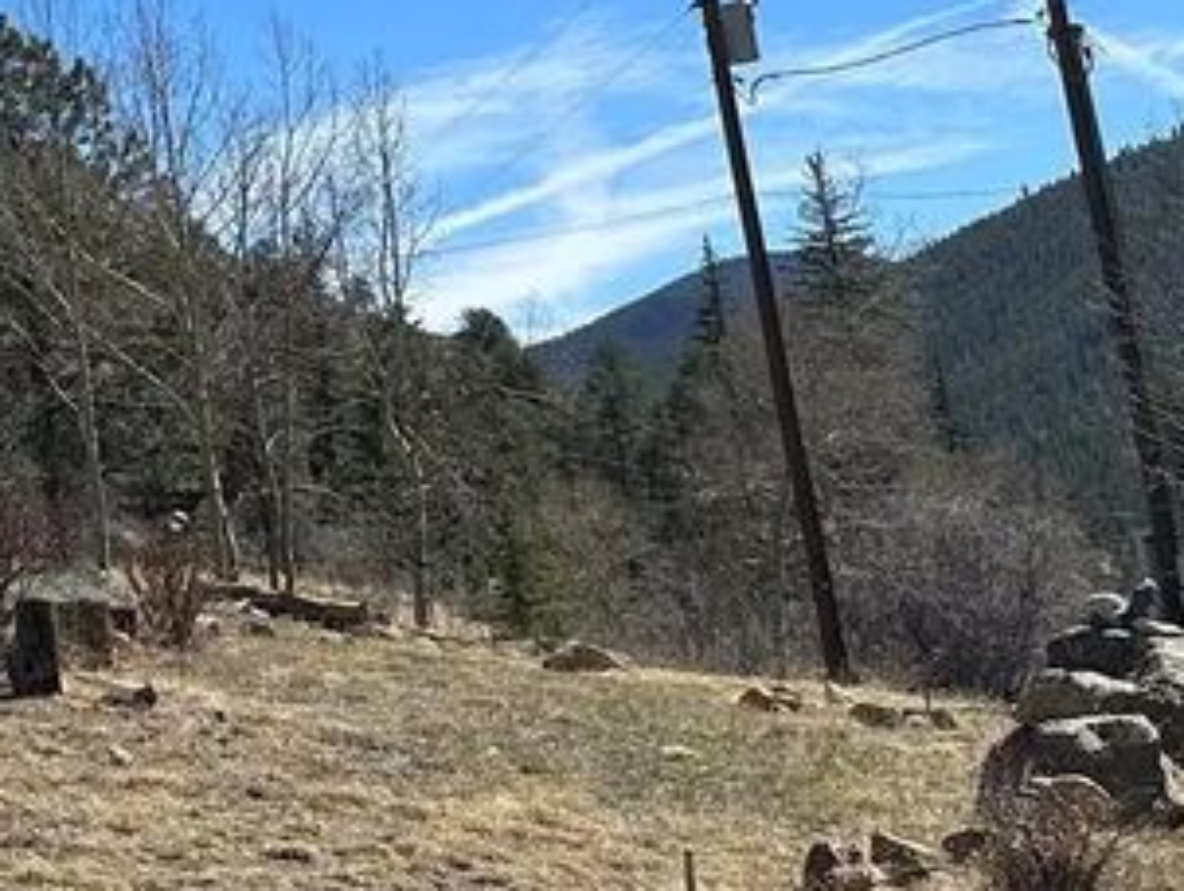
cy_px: 86
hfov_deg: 19.5
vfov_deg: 18.0
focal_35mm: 81
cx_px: -797
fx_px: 2774
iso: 80
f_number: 1.78
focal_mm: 6.86
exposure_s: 1/4184
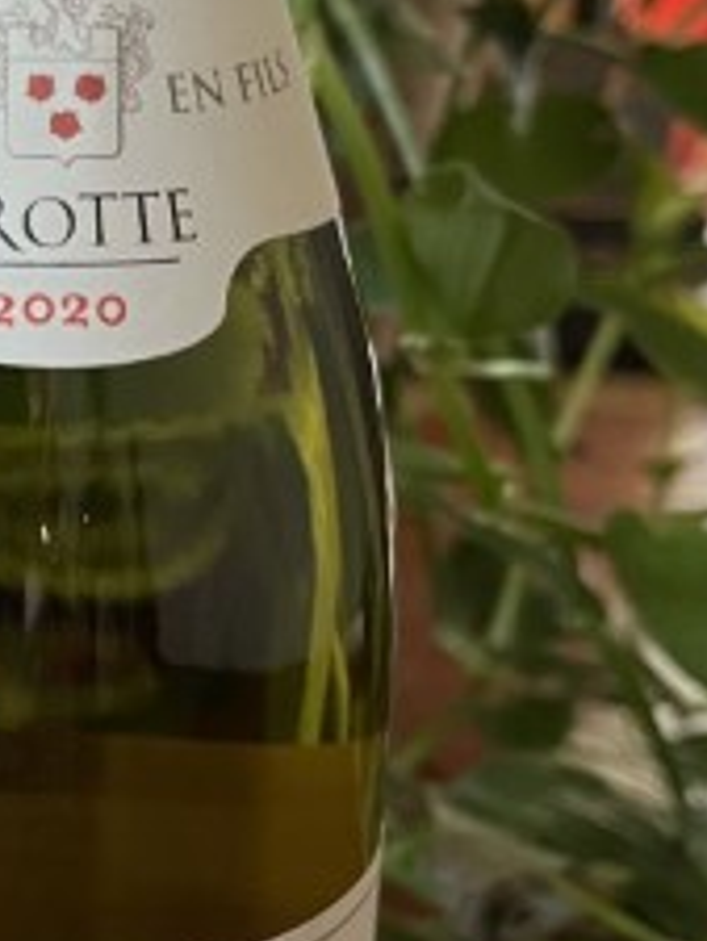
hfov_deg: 19.2
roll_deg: +0.4
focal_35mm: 74
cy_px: 464
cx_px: -54
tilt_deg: -17.1
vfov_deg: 26.3
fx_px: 2013
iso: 640
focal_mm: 5.1
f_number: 1.6
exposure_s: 1/40
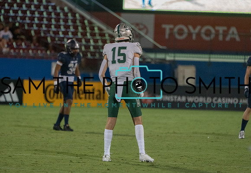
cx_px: 121
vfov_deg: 3.5
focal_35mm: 405
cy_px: 86
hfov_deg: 5.0
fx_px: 2846
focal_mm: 348
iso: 8000
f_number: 5.6
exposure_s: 1/1000
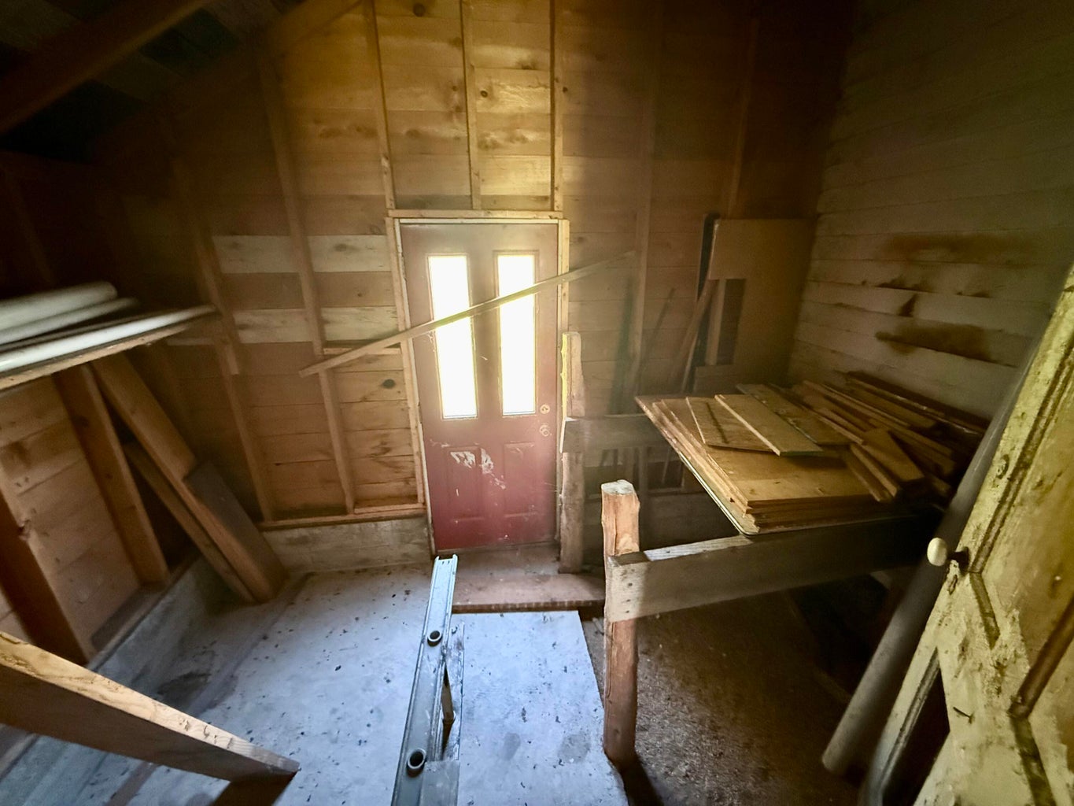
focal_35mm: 14
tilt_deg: -20.8
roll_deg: +0.3
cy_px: 403
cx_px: 537
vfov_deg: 85.7
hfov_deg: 102.1
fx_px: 434
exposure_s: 1/49
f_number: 2.2
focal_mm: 2.22
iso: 1250
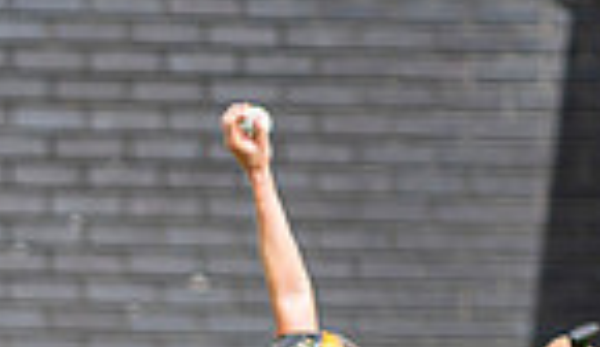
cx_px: 523
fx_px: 40464
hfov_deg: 0.8
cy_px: 853
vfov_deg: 0.5
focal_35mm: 2525
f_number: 2.8
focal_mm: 300
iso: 110
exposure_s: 1/2000
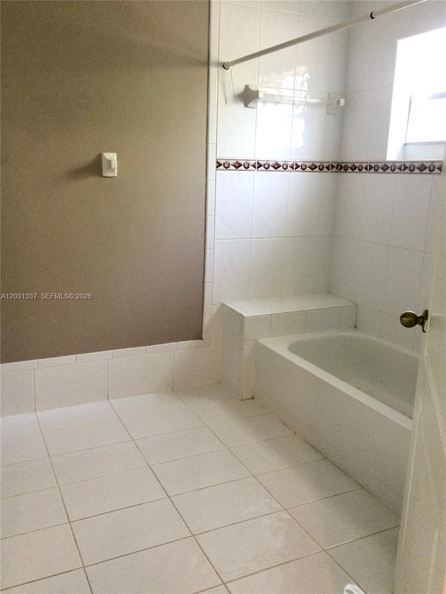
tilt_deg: -13.8
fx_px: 498
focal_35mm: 29
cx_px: 223
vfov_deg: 61.7
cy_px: 297
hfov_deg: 48.2
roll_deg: +0.1
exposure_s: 1/30
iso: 160
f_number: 2.2
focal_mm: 4.15
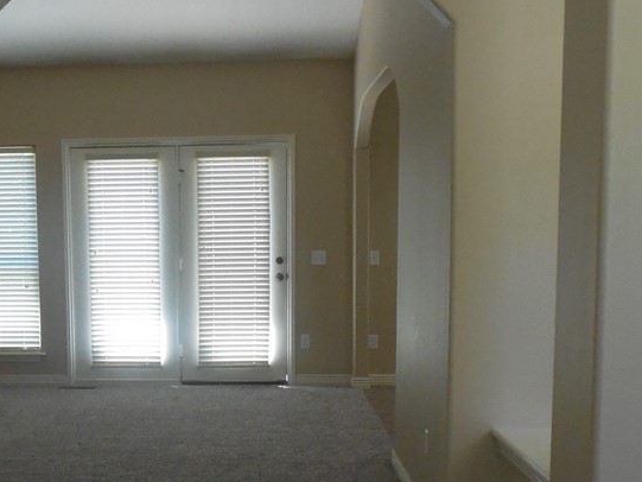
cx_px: 186
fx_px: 983
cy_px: 343
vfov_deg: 27.3
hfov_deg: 35.6
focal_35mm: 53
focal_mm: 5
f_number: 3.5
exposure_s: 1/125
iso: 800
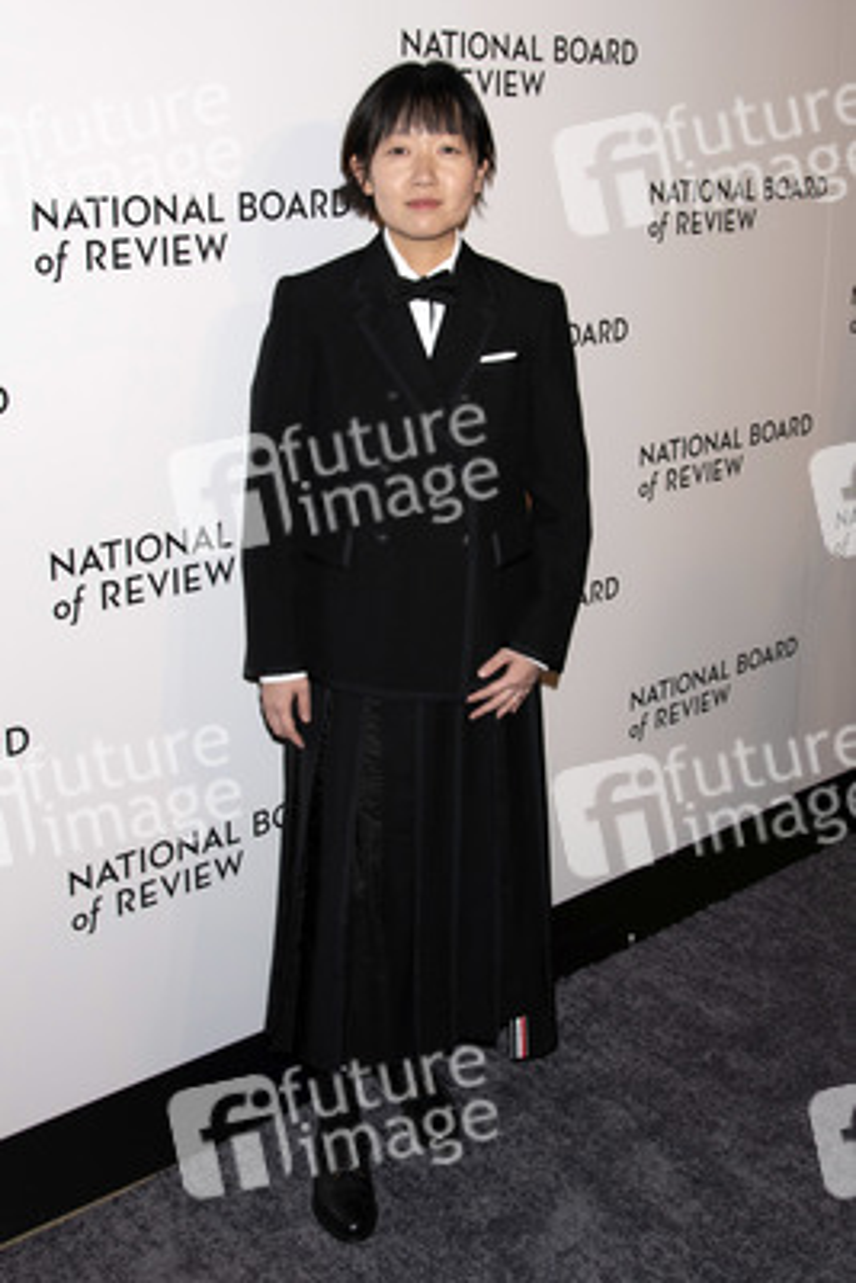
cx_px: 428
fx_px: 962
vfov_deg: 67.4
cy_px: 642
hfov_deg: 48.0
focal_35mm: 27
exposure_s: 1/200
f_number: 6.3
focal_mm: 27
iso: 400
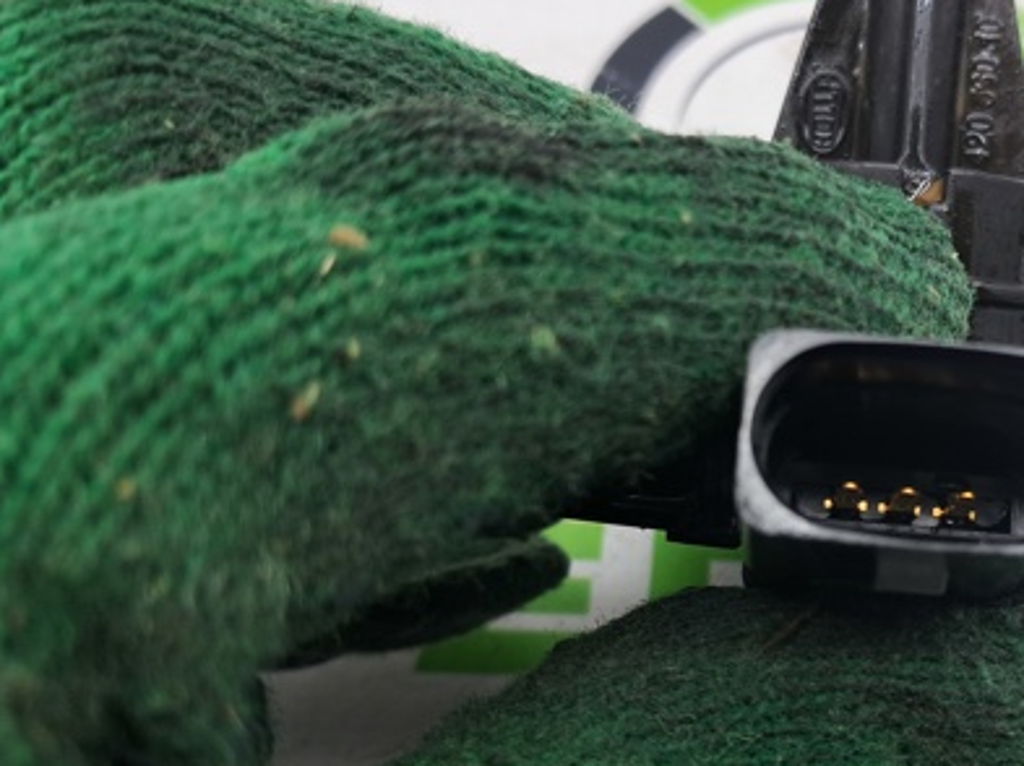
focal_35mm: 44
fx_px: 1300
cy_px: 481
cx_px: 831
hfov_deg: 41.0
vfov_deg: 32.7
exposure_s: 1/50
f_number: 1.8
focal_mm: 4
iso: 50
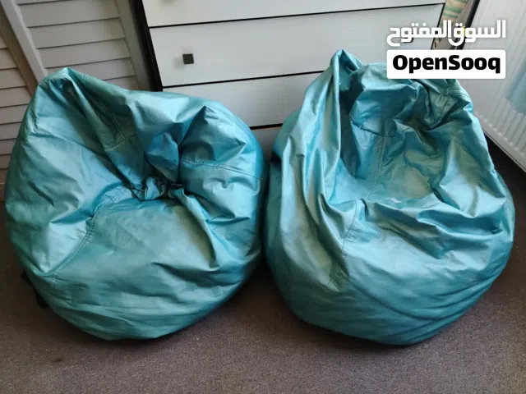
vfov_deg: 56.8
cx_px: 263
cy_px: 197
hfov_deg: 71.6
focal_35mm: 24
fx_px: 365
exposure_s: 1/50
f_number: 1.75
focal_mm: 5.25
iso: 772
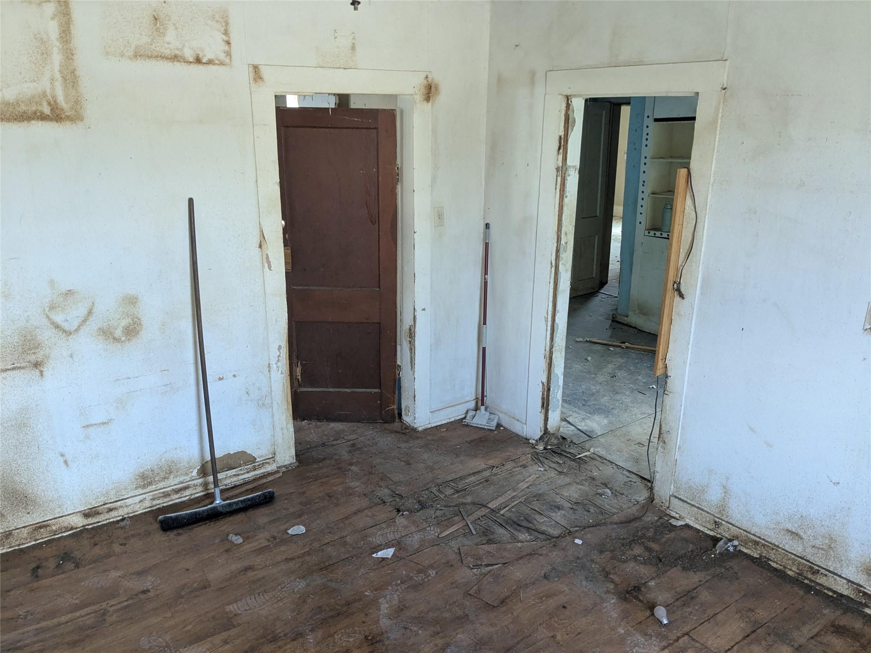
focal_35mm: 27
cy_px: 326
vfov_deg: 51.4
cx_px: 436
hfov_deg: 65.3
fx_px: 679
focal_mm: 4.38
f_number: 1.73
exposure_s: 1/120
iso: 221
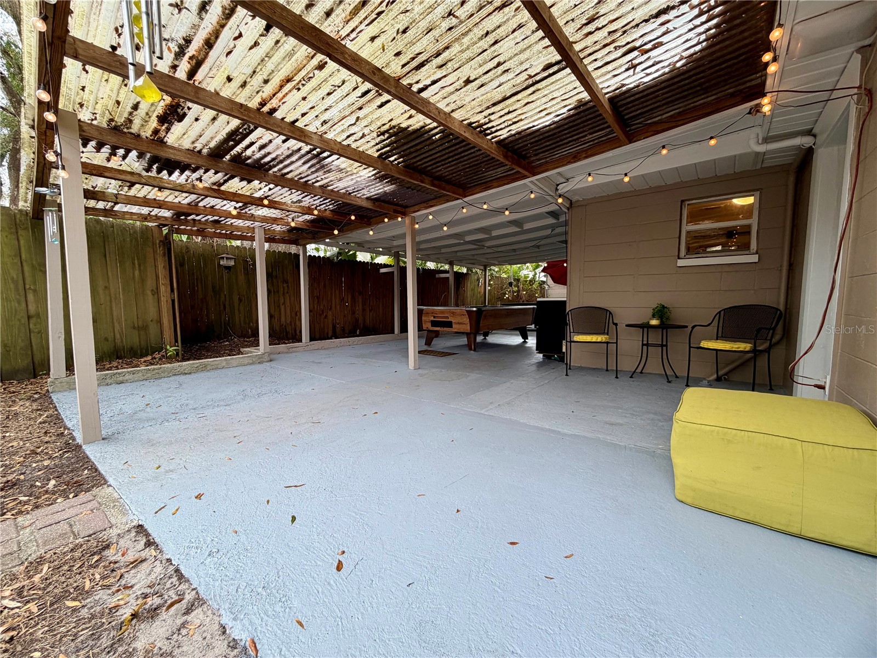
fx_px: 355
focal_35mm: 14
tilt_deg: -4.2
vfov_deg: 85.7
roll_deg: +0.0
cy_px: 329
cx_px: 438
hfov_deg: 102.1
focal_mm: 2.22
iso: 80
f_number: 2.2
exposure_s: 1/120
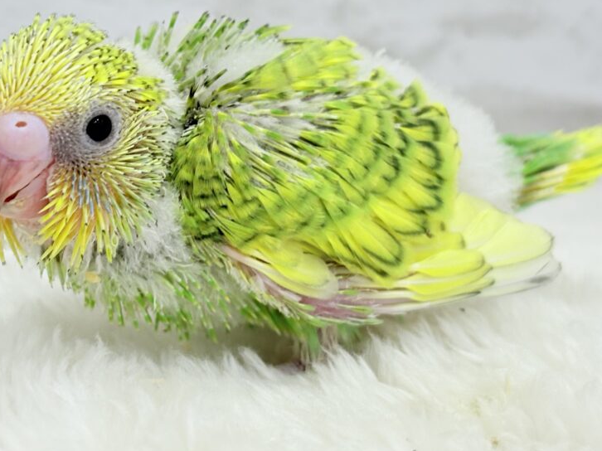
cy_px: 158
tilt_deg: -9.6
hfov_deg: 22.7
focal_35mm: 86
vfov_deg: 17.1
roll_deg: -2.7
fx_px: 1495
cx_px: 225
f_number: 1.6
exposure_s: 1/100
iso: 64
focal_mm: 5.96
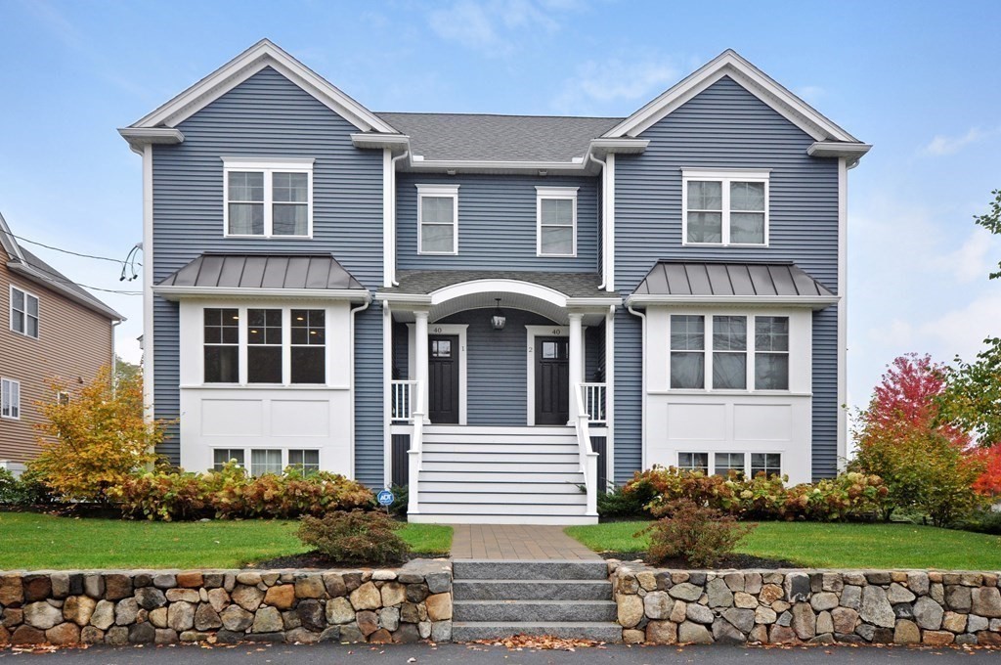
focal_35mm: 30
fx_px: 833
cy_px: 332
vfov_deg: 43.5
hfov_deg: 62.0
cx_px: 500
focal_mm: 20
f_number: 5.6
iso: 500
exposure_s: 1/250
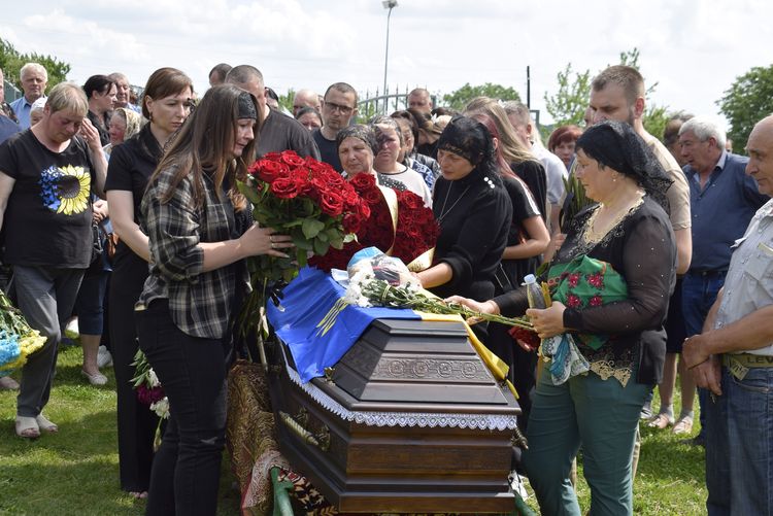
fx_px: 1225
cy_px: 258
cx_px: 386
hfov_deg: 35.0
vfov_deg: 23.8
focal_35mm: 57
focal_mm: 38
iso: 100
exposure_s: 1/200
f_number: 8
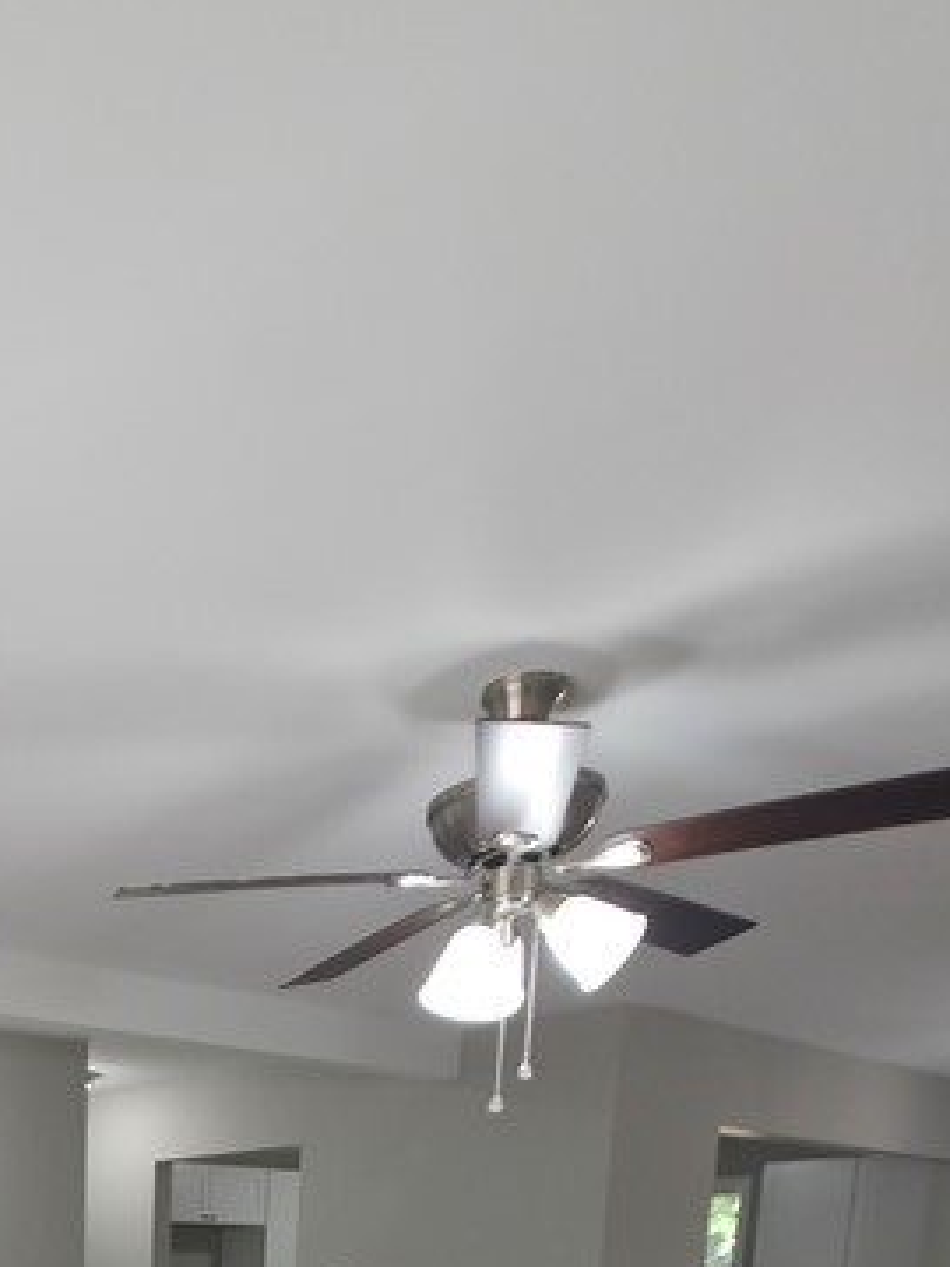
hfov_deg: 33.5
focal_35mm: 37
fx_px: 1354
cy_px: 1587
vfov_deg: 36.2
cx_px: -102
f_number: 1.9
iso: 64
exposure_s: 1/120
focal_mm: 2.2
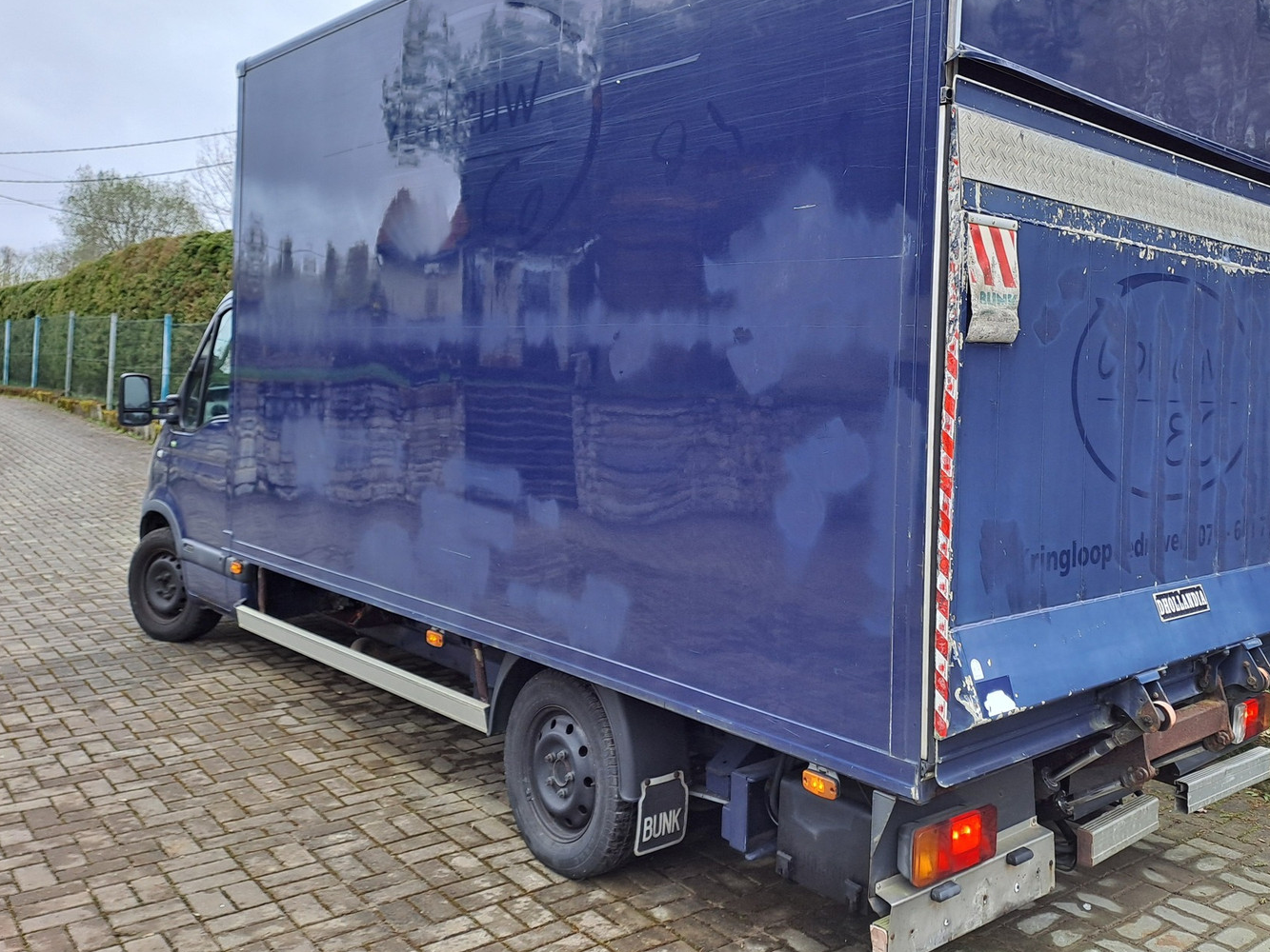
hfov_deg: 59.6
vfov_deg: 46.6
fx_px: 1101
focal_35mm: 30
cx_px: 746
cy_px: 392
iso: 32
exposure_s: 1/115
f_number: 1.8
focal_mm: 4.65
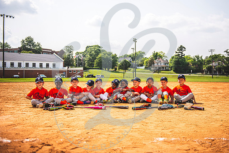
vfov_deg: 32.3
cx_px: 125
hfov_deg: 46.9
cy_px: 70
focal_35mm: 41
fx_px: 264
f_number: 5.6
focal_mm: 38
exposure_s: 1/2000
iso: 100
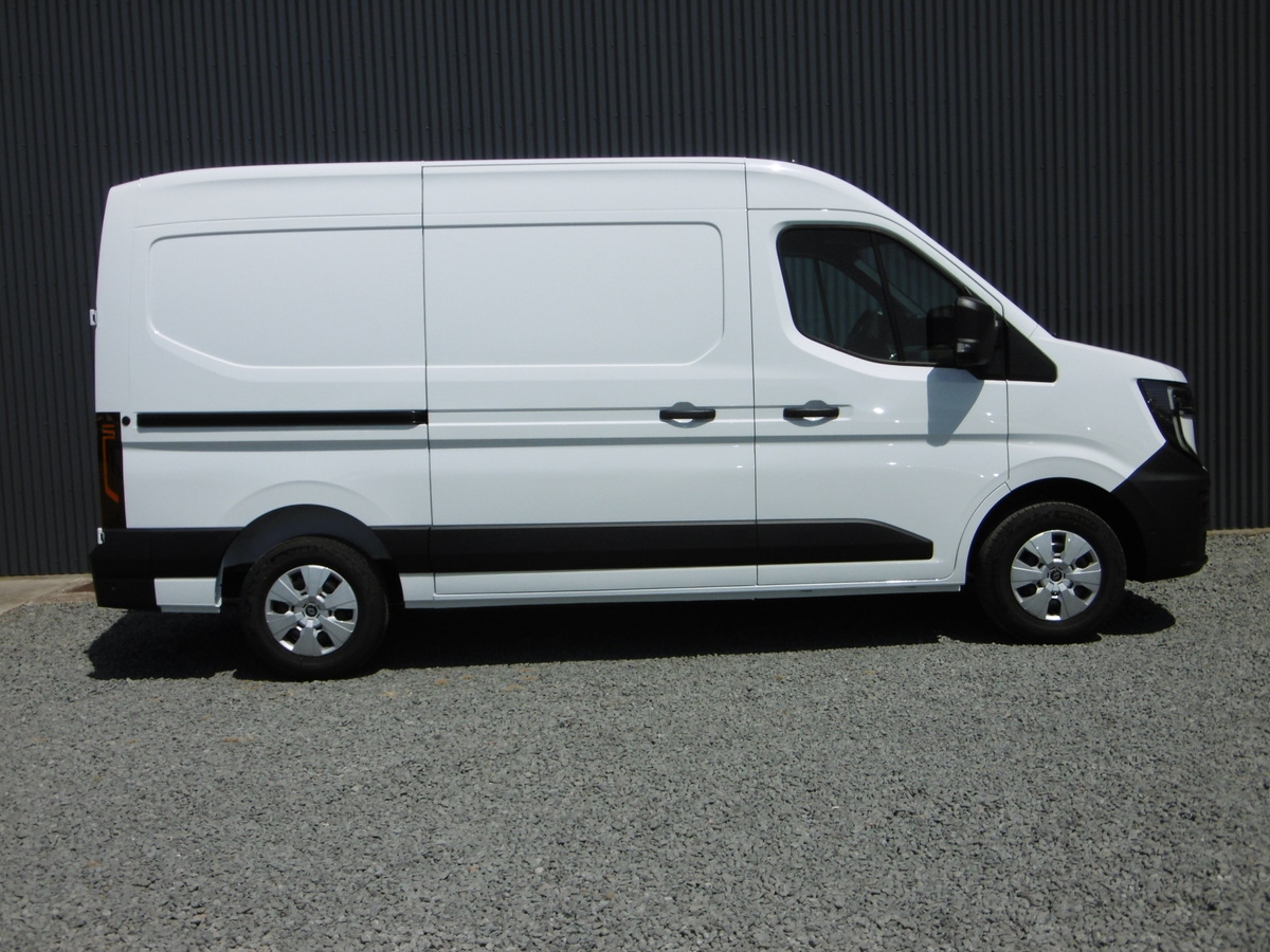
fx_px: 1394
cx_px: 635
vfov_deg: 37.7
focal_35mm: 38
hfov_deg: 49.0
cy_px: 476
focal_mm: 6.8
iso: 100
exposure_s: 1/500
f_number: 9.3
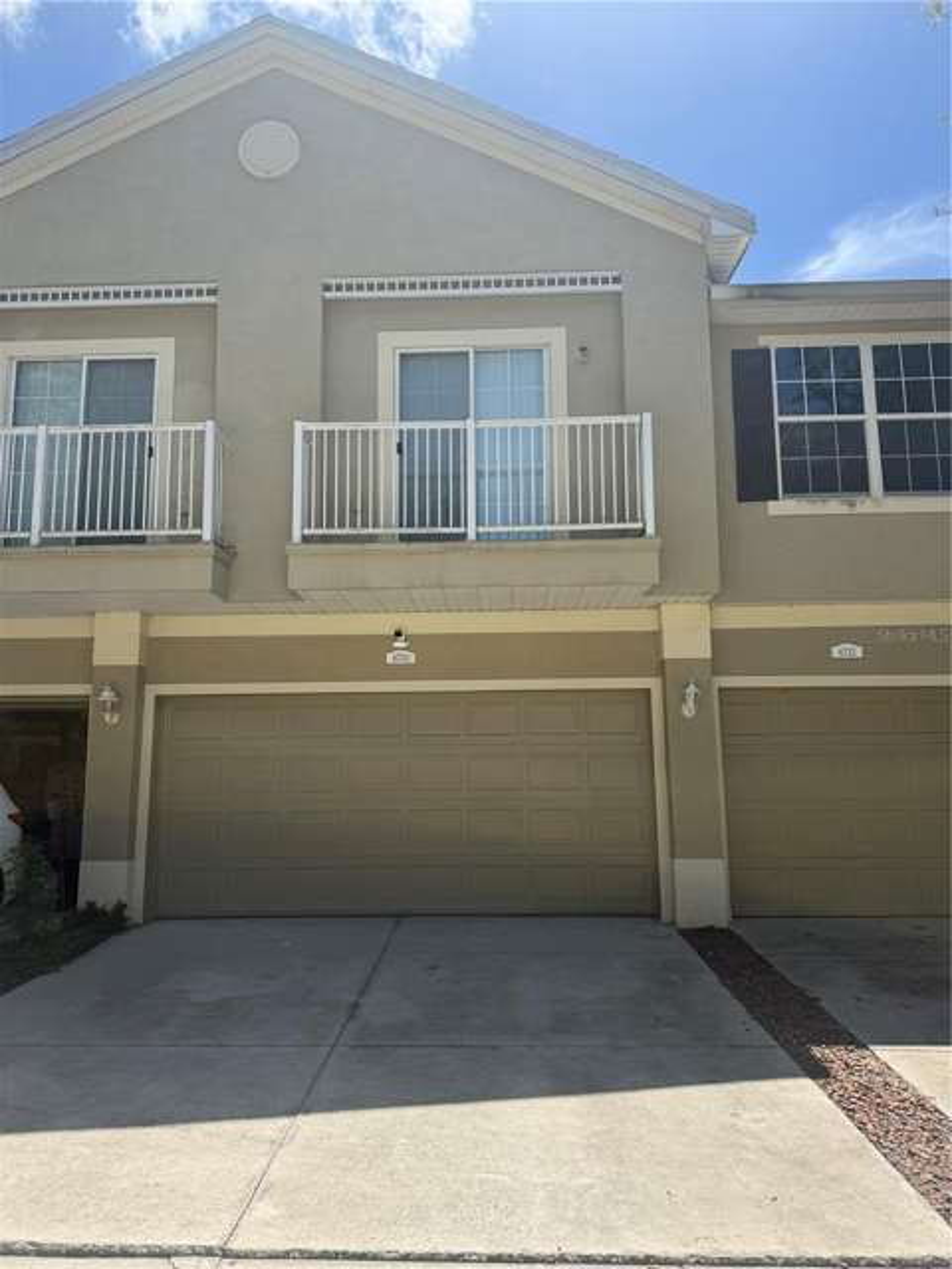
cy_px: 634
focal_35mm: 24
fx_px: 880
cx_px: 476
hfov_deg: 56.8
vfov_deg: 71.6
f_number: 1.78
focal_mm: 6.76
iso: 80
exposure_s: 1/3953
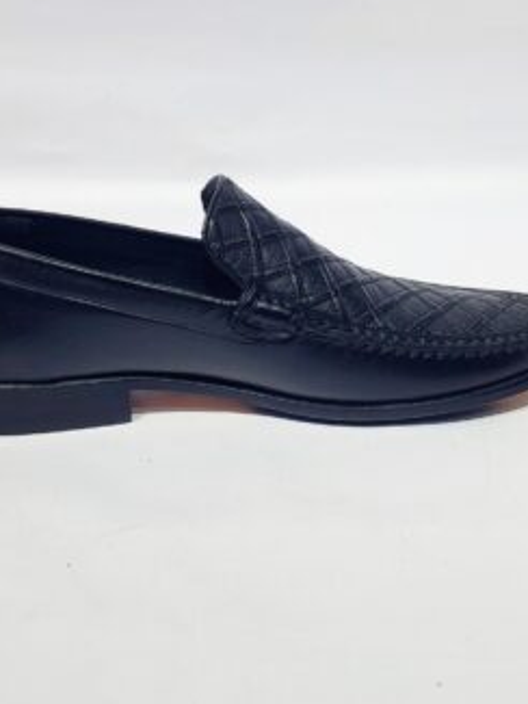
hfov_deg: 44.0
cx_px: 219
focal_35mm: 32
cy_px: 329
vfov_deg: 56.8
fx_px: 650
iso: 80
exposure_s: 1/100
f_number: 2.4
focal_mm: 4.3
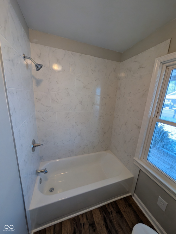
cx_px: 88
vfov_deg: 110.5
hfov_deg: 94.6
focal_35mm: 12
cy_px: 117
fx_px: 81
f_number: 1.7
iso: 121
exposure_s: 1/569
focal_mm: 2.02
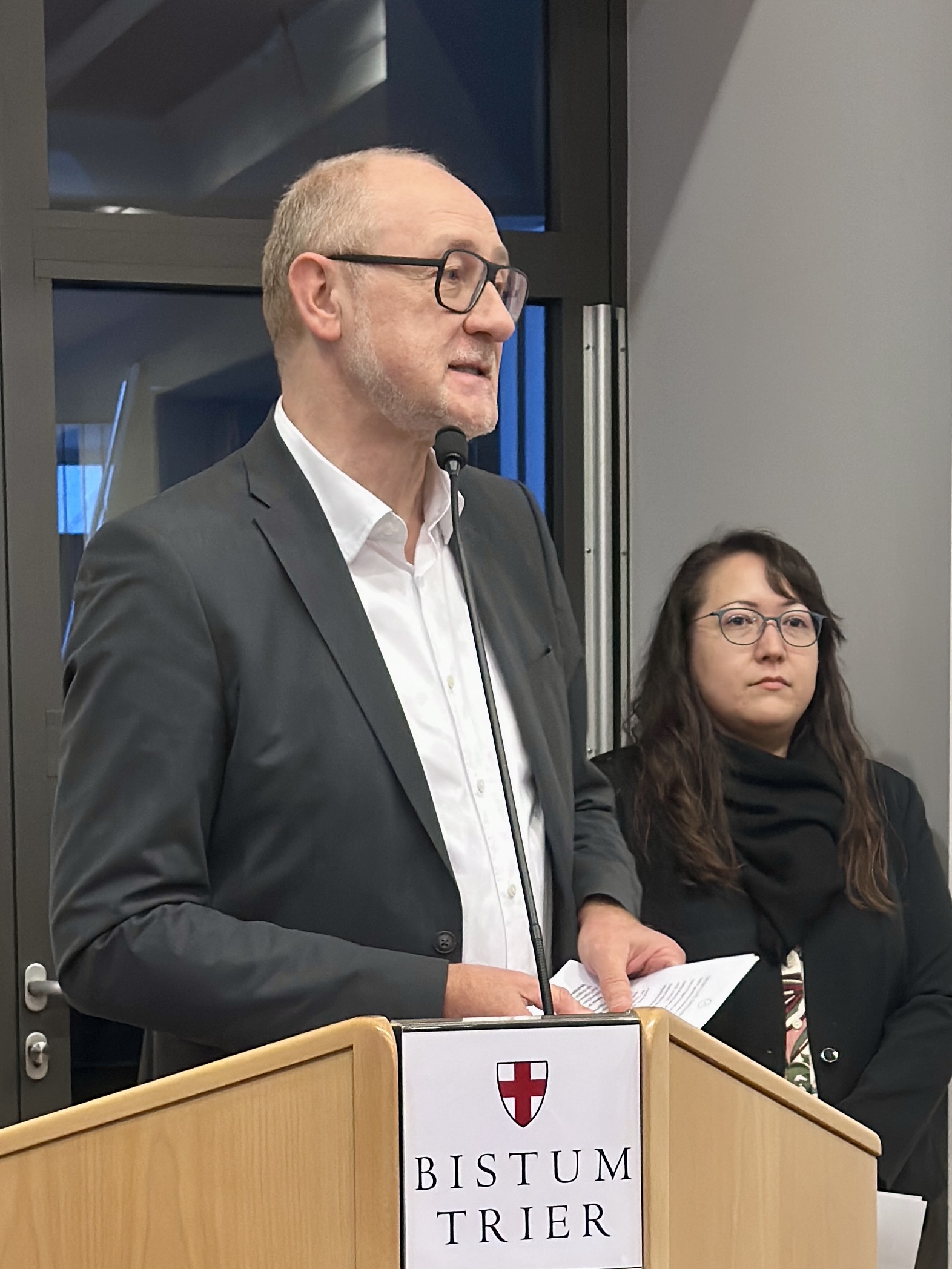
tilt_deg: -4.4
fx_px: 1760
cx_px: 476
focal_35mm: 48
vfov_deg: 39.7
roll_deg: +0.5
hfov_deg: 30.3
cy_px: 634
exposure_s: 1/33
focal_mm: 6.86
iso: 250
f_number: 1.78
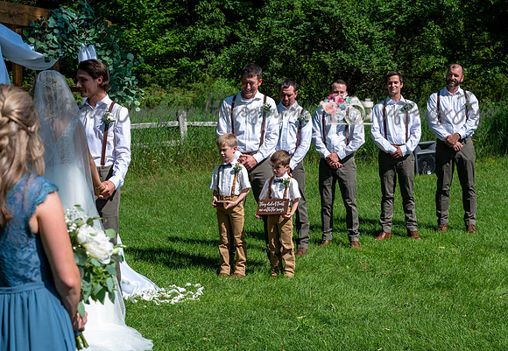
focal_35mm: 75
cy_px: 167
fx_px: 1074
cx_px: 276
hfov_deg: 26.6
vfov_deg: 18.6
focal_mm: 70
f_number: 7.1
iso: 100
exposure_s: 1/400
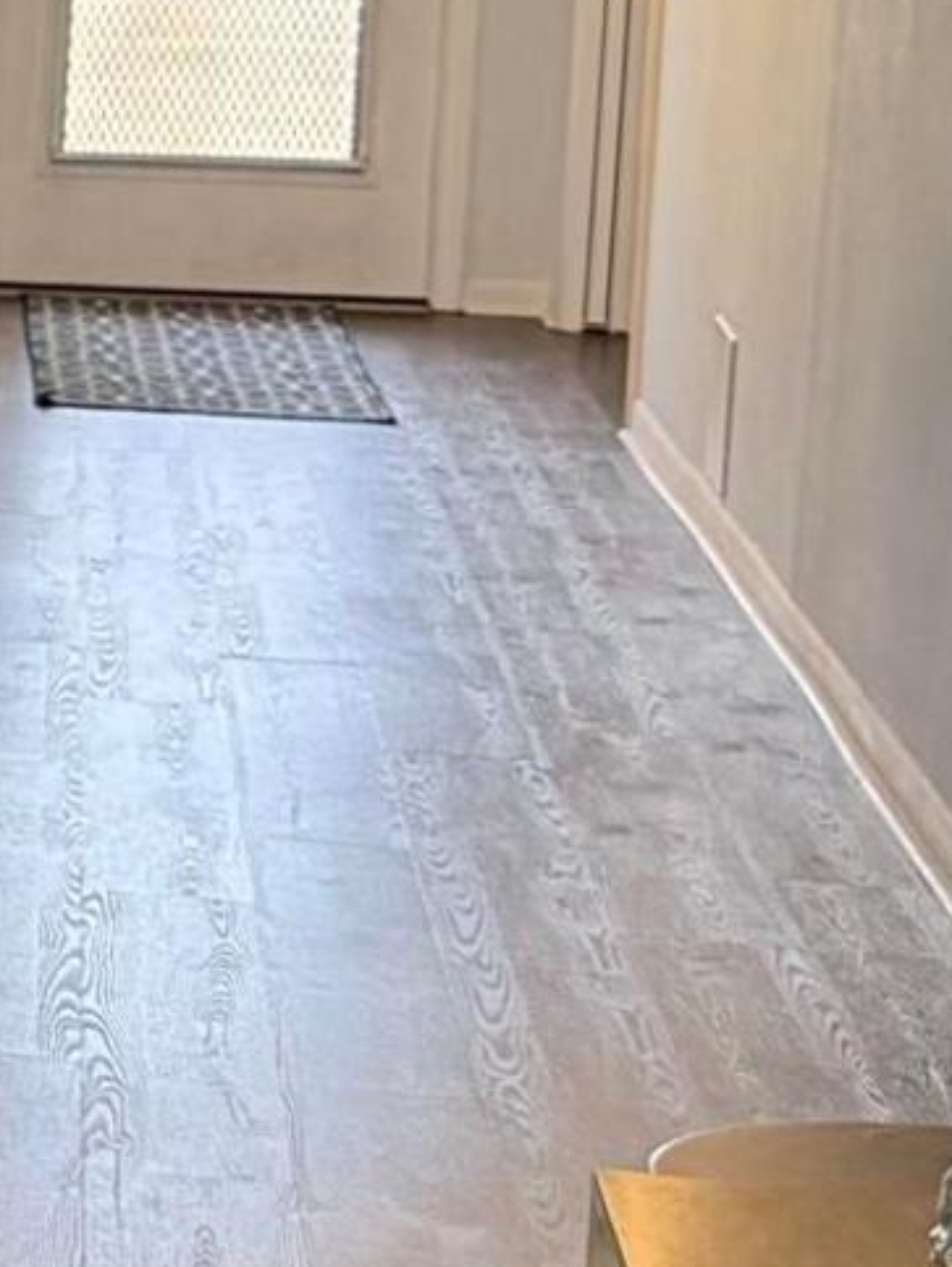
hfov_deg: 8.4
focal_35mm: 143
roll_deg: -0.2
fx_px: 5237
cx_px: -2095
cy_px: 320
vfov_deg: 13.7
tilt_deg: -6.5
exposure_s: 1/60
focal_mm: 6.76
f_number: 1.78
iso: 250
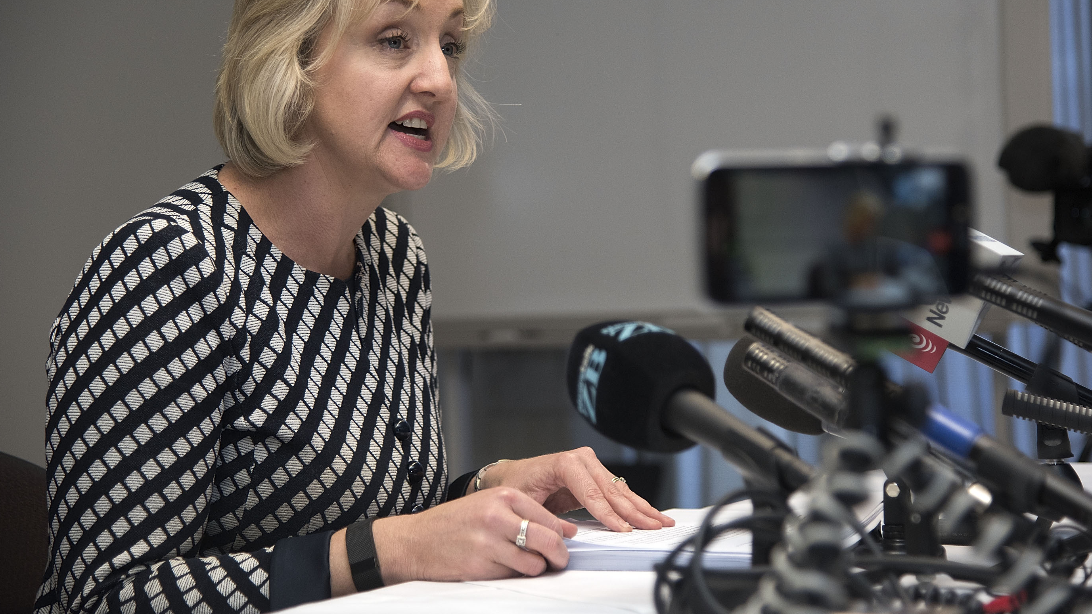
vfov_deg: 13.6
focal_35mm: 89
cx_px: 583
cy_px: 252
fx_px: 2577
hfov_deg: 23.9
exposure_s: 1/250
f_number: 4
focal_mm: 78
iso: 1250
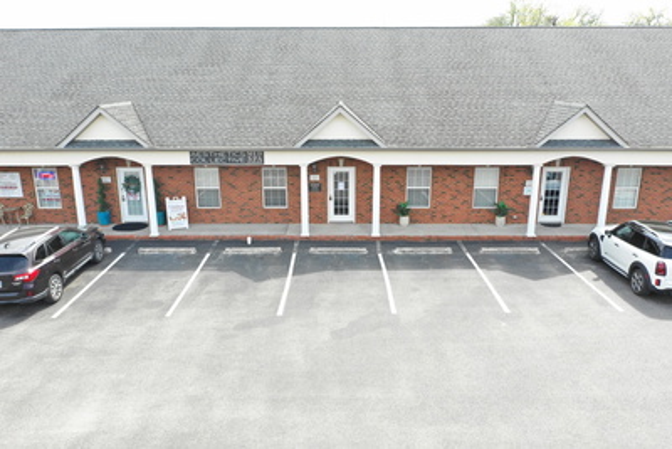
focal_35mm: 28
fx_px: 523
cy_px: 224
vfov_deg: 46.4
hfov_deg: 65.5
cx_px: 336
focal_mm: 10.26
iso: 100
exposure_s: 1/200
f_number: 4.5
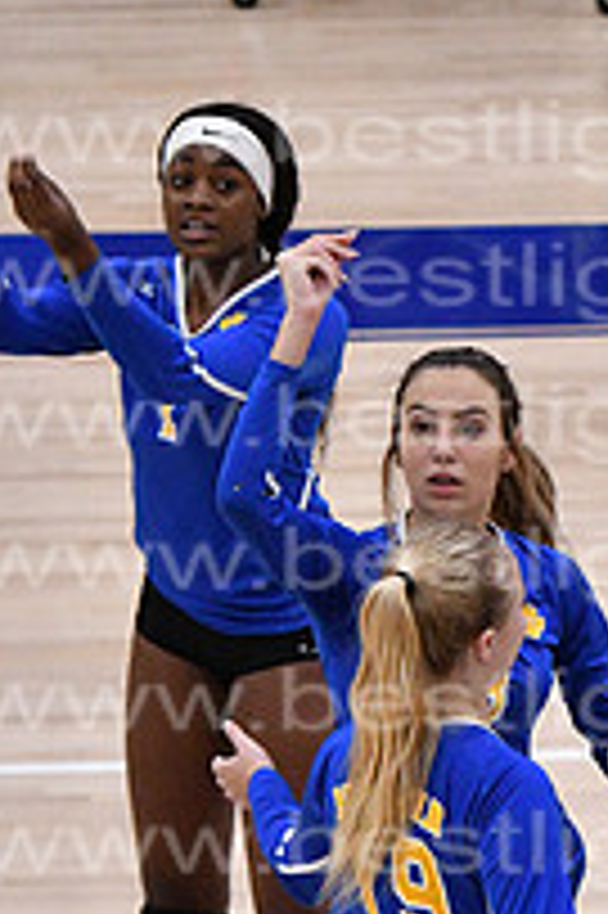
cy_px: 639
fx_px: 12637
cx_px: 709
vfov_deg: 4.1
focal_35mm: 498
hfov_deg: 2.8
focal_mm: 116
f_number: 3.2
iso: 6400
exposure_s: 1/1250
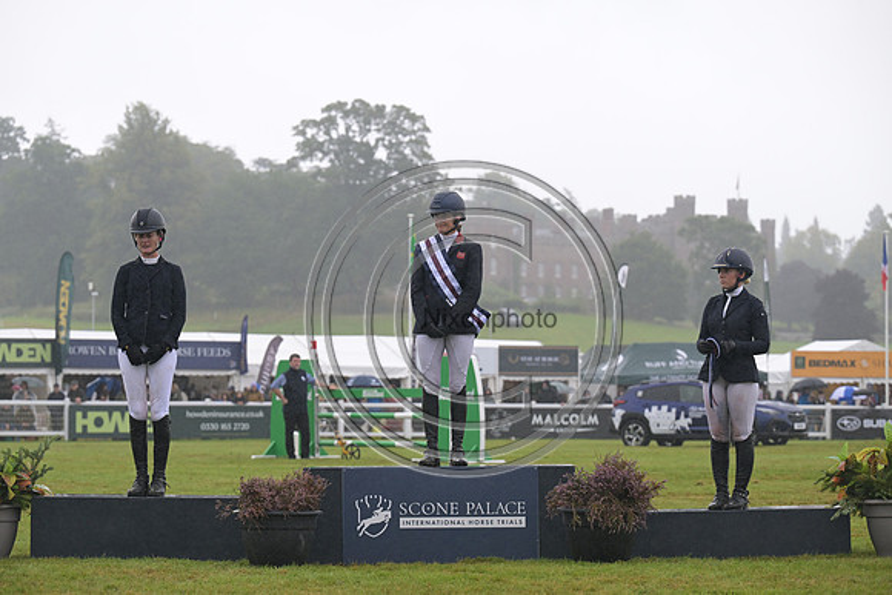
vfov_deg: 12.5
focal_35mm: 110
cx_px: 446
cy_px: 298
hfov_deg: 18.6
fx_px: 2726
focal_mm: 110
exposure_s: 1/1250
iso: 1000
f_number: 4.5
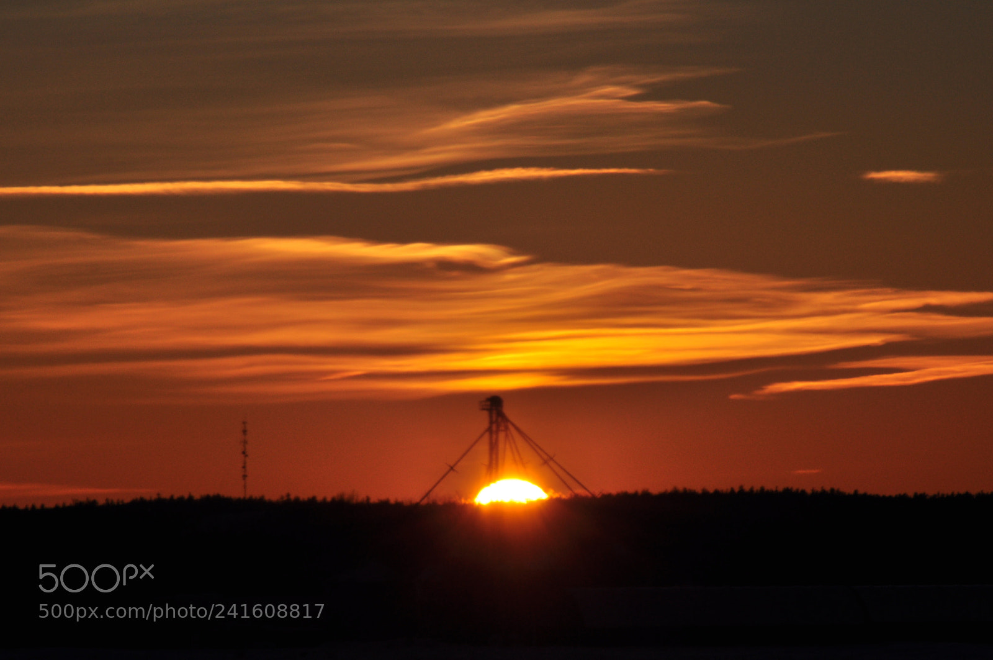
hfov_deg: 6.9
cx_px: 496
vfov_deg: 4.6
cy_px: 330
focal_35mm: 300
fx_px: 8266
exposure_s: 1/2000
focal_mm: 200
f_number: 11
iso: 200
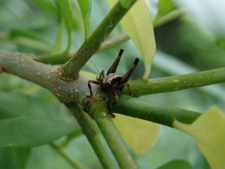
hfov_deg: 29.4
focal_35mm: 66
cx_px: 112
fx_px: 429
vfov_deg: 22.3
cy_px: 84
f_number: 4.4
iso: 640
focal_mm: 11.9
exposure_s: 1/100
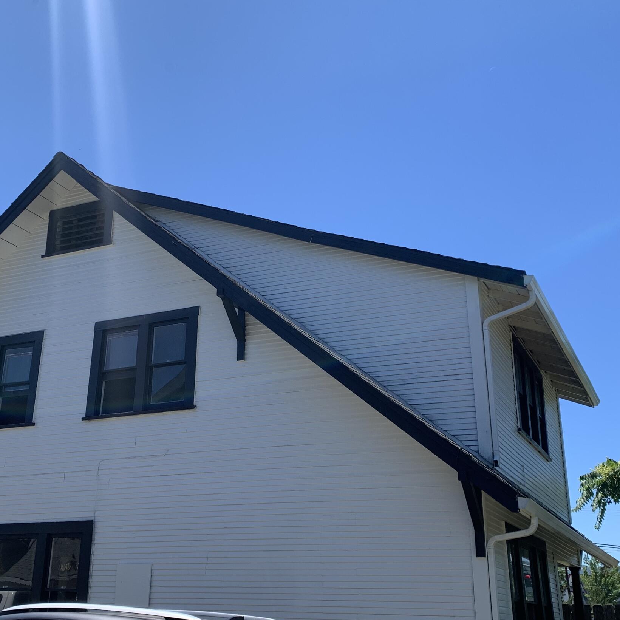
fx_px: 851
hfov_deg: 39.9
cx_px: 258
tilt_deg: +21.8
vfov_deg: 40.0
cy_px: 279
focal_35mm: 42
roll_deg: -1.8
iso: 25
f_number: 1.8
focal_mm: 4.25
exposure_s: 1/1718
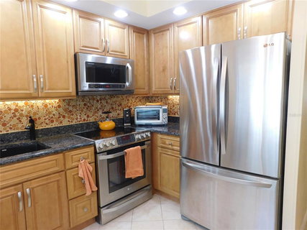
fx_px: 204
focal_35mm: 23
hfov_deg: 73.9
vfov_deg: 58.9
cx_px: 154
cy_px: 115
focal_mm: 4
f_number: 3
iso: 180
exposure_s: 1/30
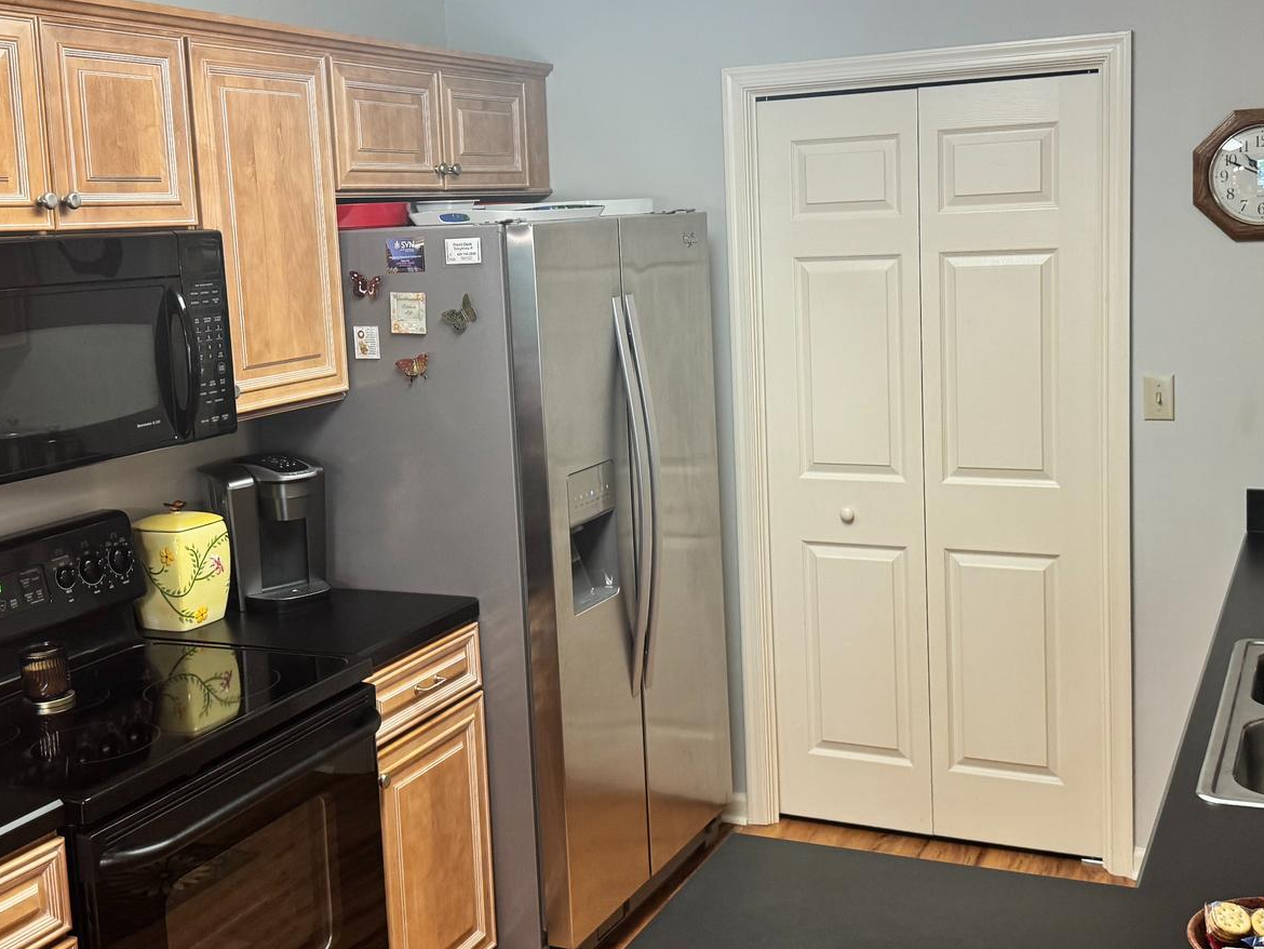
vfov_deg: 34.3
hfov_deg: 44.8
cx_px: 618
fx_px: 1534
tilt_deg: -5.5
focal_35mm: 42
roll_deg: +1.7
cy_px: 413
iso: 200
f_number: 1.78
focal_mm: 6.76
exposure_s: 1/60
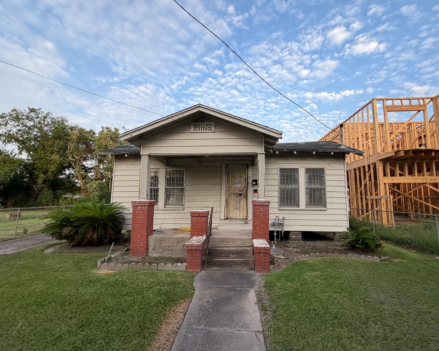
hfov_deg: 96.7
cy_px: 180
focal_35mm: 15
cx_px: 233
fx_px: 195
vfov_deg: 84.0
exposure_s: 1/207
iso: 40
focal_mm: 2.22
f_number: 2.2
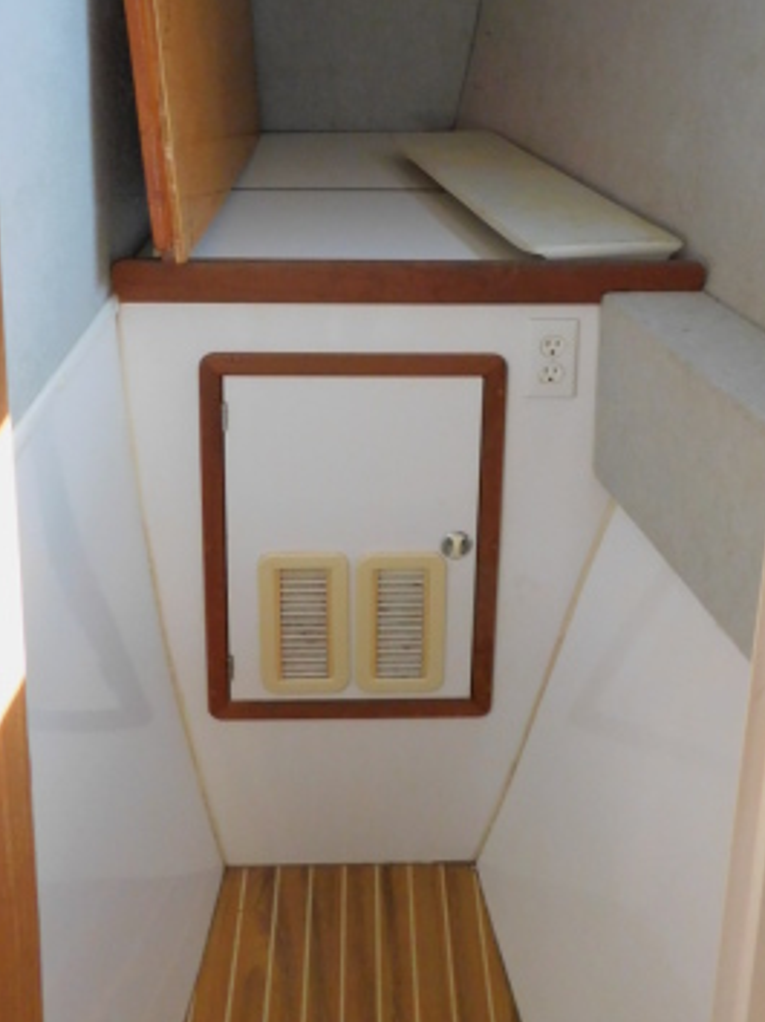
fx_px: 1151
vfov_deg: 45.3
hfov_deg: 36.7
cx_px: 419
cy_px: 193
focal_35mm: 39
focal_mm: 4
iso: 400
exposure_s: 1/13
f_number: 3
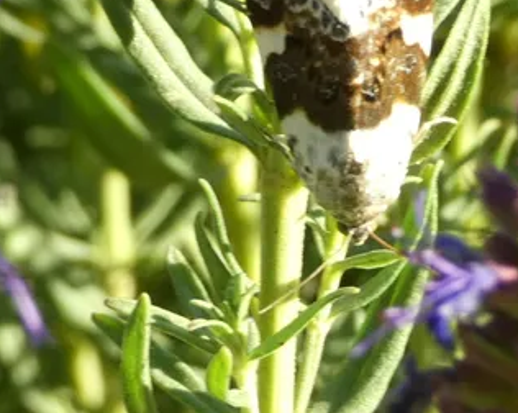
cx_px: 392
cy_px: 152
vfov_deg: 5.2
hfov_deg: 6.5
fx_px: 4548
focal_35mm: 297
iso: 200
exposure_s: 1/80
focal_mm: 26.9
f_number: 5.4
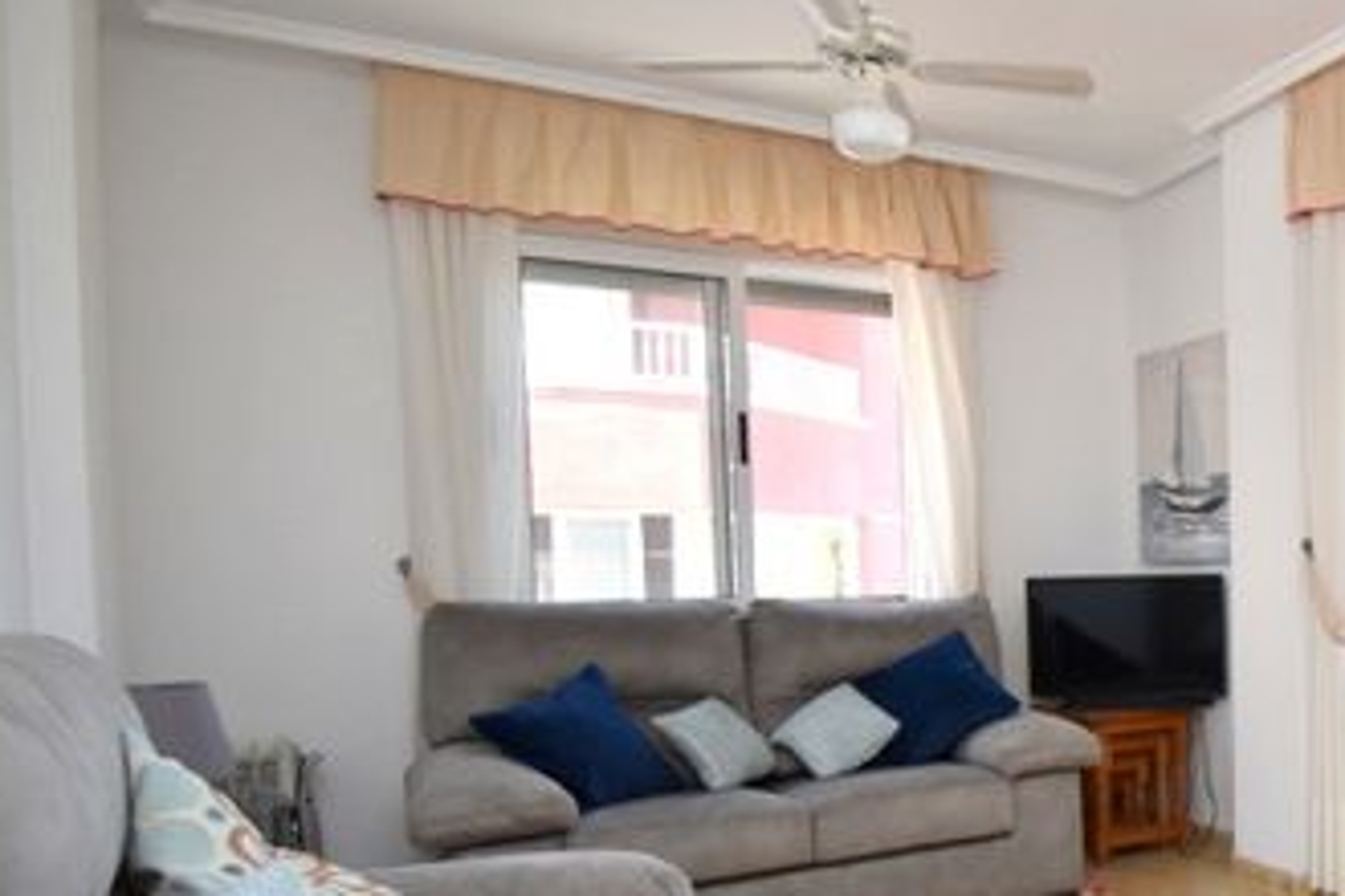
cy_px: 615
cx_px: 1319
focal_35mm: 32
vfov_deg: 40.5
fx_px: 1195
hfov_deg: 49.1
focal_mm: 10
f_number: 4.5
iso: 640
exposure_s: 1/250
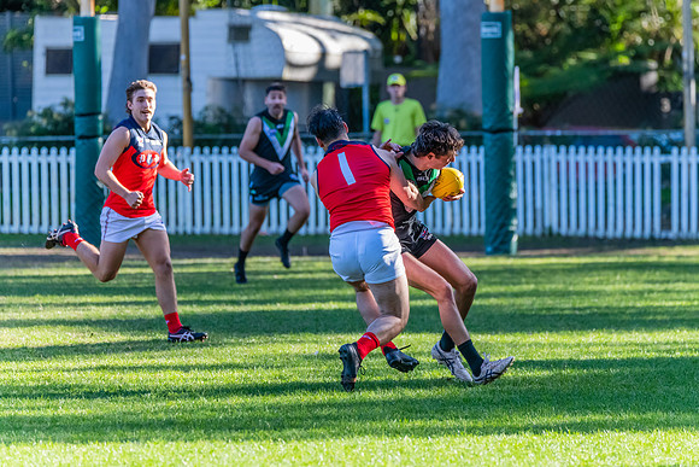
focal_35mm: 395
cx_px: 385
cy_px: 218
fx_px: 7675
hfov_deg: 5.2
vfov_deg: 3.5
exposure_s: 1/1600
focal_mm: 350
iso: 2500
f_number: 6
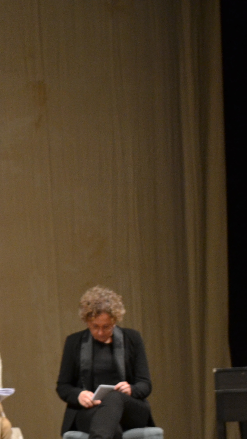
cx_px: -114
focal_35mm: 162
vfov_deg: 13.3
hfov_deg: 7.4
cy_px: 289
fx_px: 1886
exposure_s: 1/15
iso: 1100
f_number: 5.3
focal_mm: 44
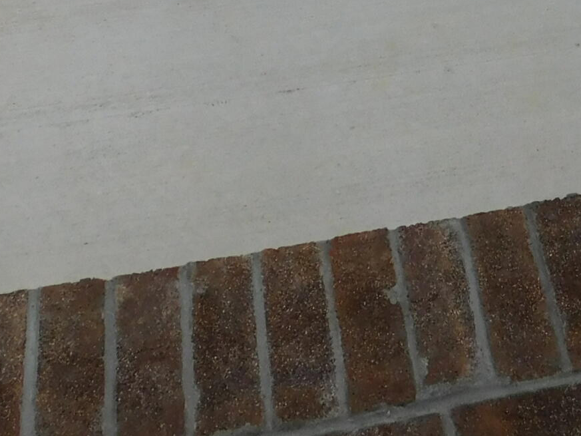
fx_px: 1326
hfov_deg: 24.1
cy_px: -294
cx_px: 509
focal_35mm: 79
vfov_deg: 16.3
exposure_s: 1/1000
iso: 125
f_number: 6
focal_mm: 4
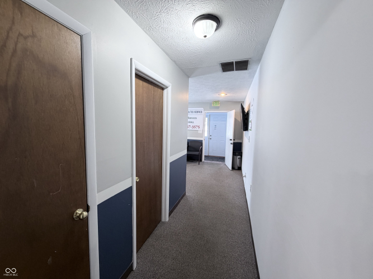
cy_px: 140
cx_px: 186
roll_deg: -1.9
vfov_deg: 85.7
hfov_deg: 102.1
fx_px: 151
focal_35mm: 14
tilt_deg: -5.1
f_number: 2.2
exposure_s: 1/120
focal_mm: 2.22
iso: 250
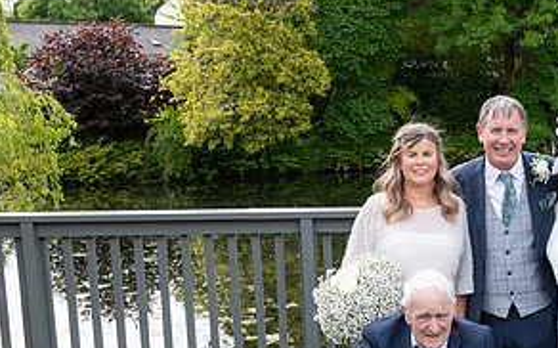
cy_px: 309
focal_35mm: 73
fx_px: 1109
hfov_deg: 27.6
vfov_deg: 17.6
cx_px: 451
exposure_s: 1/200
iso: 160
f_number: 5.6
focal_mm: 36
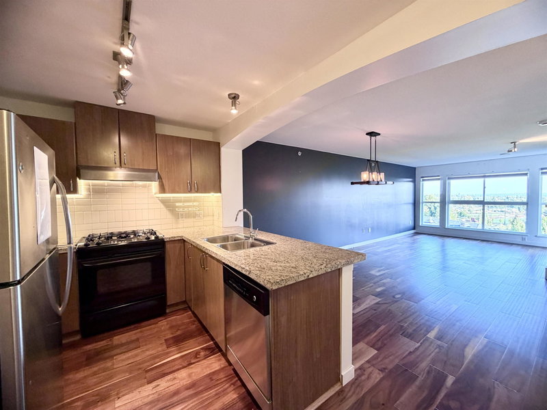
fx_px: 221
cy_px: 205
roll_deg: +0.9
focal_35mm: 14
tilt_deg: -3.1
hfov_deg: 102.1
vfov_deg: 85.7
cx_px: 274
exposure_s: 1/60
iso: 200
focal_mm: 2.22
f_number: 2.2
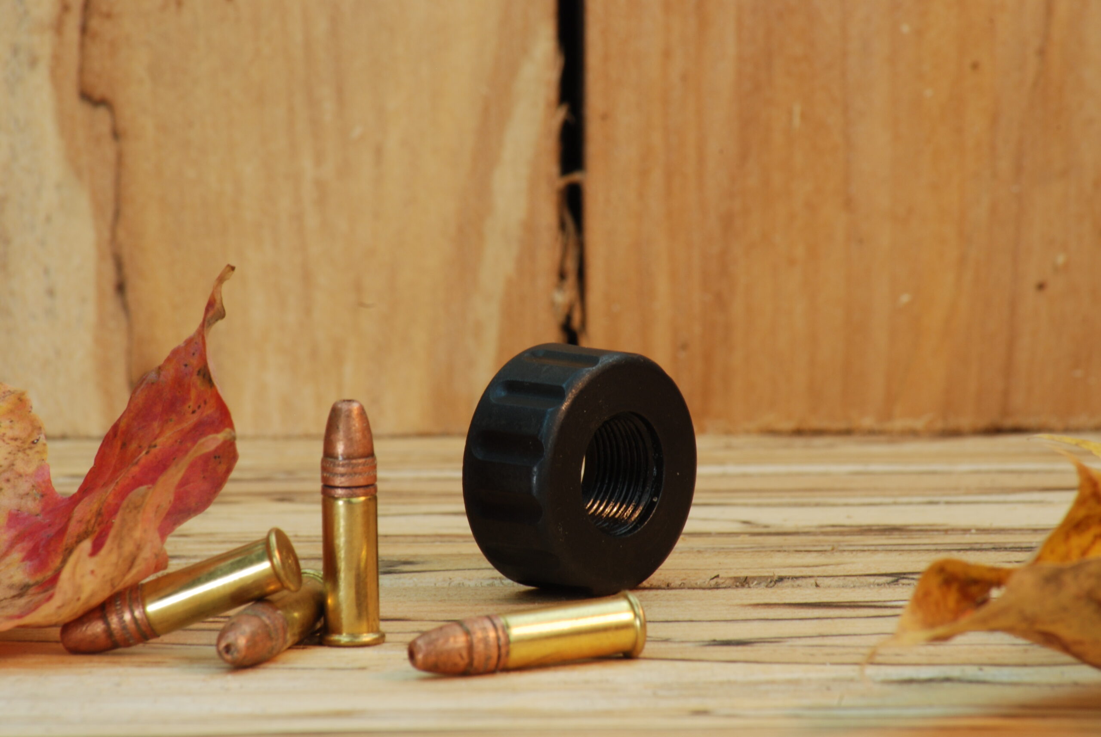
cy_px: 368
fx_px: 11024
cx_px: 550
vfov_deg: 3.8
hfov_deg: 5.7
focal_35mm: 360
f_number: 22
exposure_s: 1/10
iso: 200
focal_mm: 240
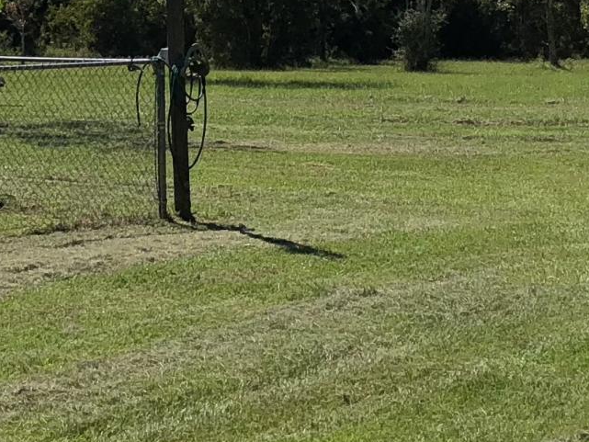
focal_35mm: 131
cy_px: -315
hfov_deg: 15.0
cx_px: 154
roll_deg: +1.5
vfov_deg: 10.7
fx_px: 2229
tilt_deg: +6.1
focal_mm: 3.99
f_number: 1.8
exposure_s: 1/4367
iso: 20
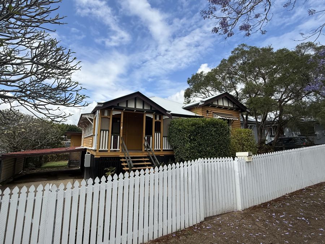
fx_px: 131
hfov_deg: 102.1
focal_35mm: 14
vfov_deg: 85.7
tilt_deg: +9.9
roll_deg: -1.2
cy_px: 122
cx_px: 162
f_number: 2.2
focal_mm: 2.22
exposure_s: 1/2506
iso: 50
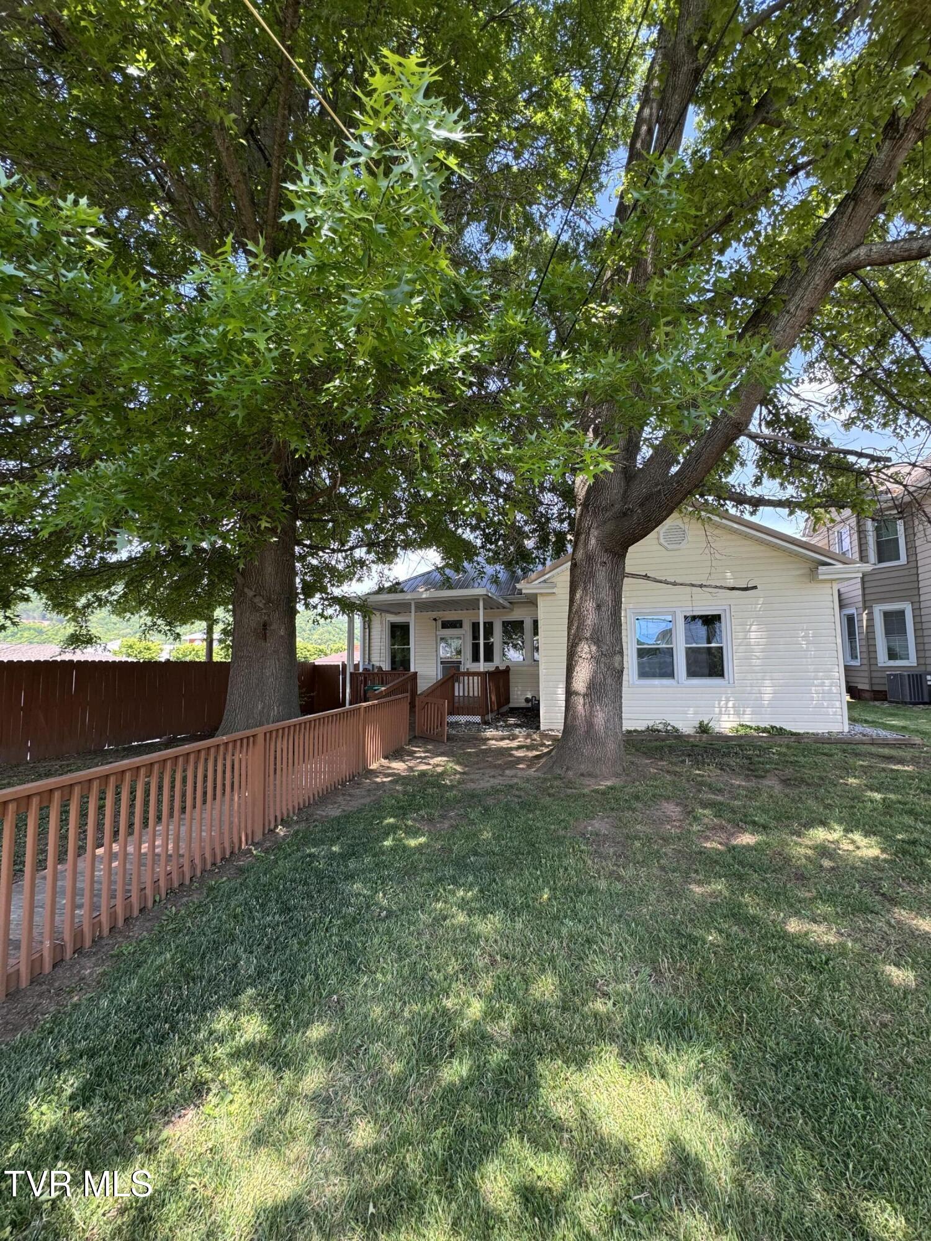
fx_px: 502
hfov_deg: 85.7
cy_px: 620
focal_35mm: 14
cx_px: 466
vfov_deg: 102.1
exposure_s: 1/137
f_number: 2.2
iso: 40
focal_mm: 2.22
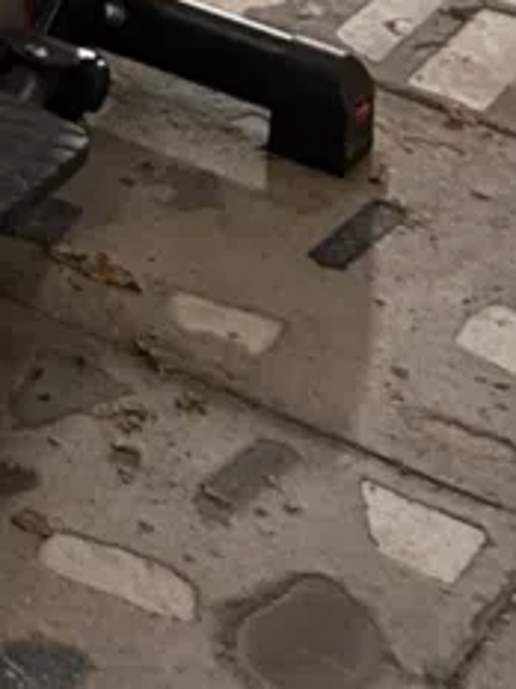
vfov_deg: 10.8
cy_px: -1026
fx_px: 3041
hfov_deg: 8.7
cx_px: -783
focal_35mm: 153
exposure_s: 1/33
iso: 500
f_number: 1.5
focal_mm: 5.7
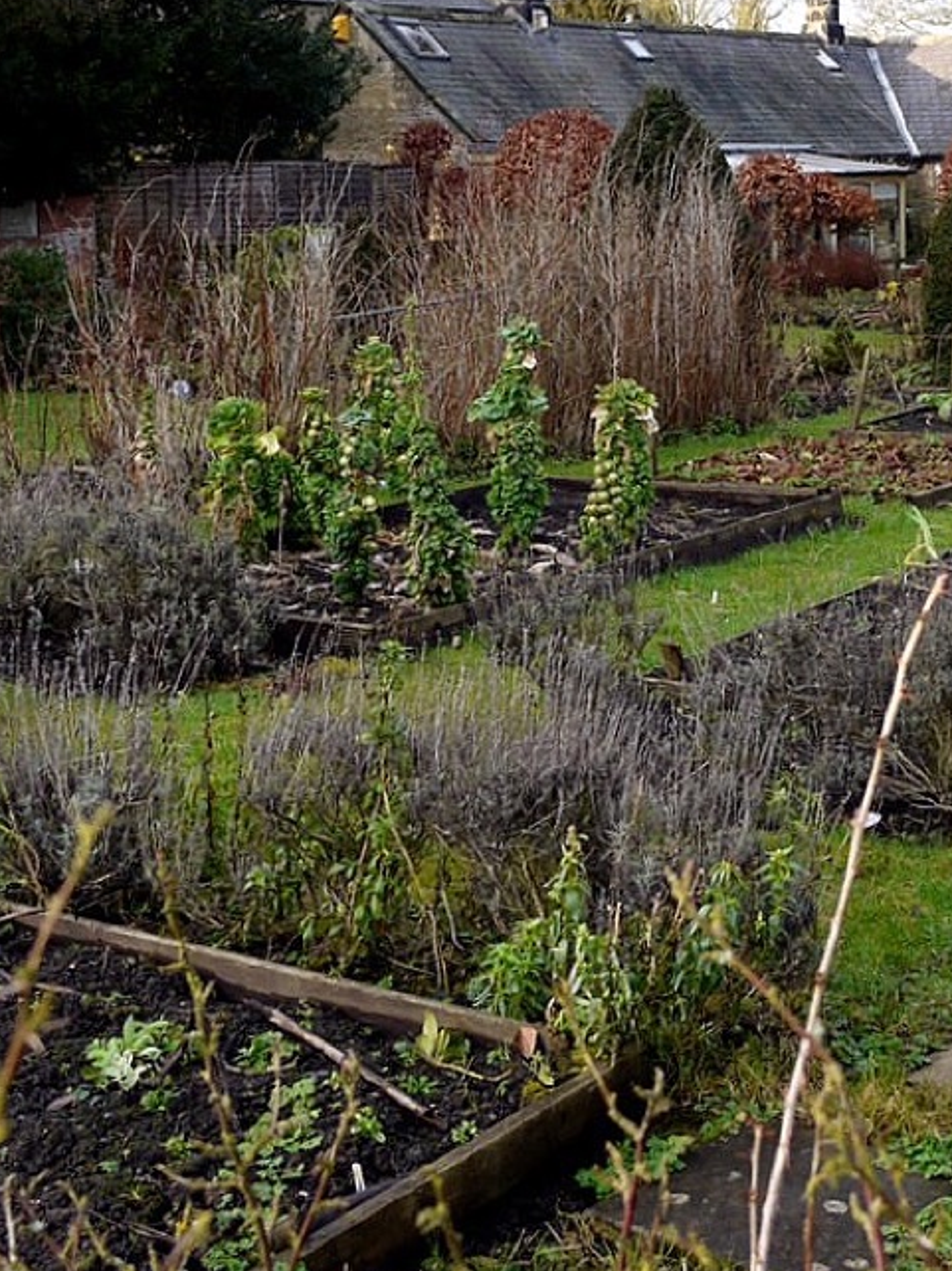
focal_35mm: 48
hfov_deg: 29.7
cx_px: 730
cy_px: 613
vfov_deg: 39.7
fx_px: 1761
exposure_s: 1/160
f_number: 4.5
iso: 100
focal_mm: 14
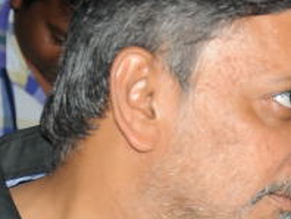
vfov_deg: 3.8
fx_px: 3257
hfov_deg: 5.1
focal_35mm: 387
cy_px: 325
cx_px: 420
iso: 200
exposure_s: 1/125
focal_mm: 78
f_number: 5.6
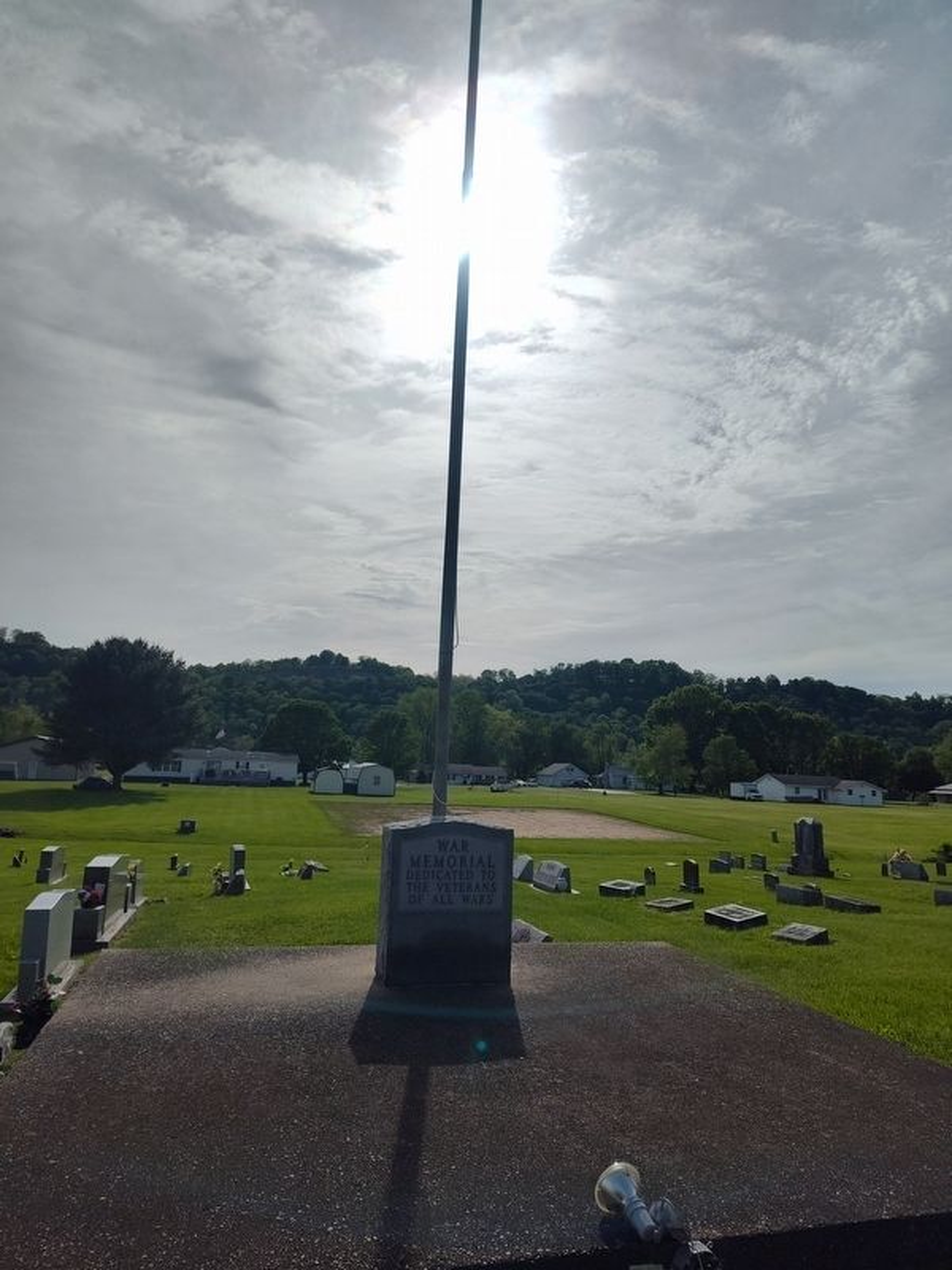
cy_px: 635
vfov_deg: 73.9
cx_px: 476
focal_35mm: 23
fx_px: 843
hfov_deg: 58.9
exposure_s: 1/7812
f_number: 1.8
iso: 100
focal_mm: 5.56
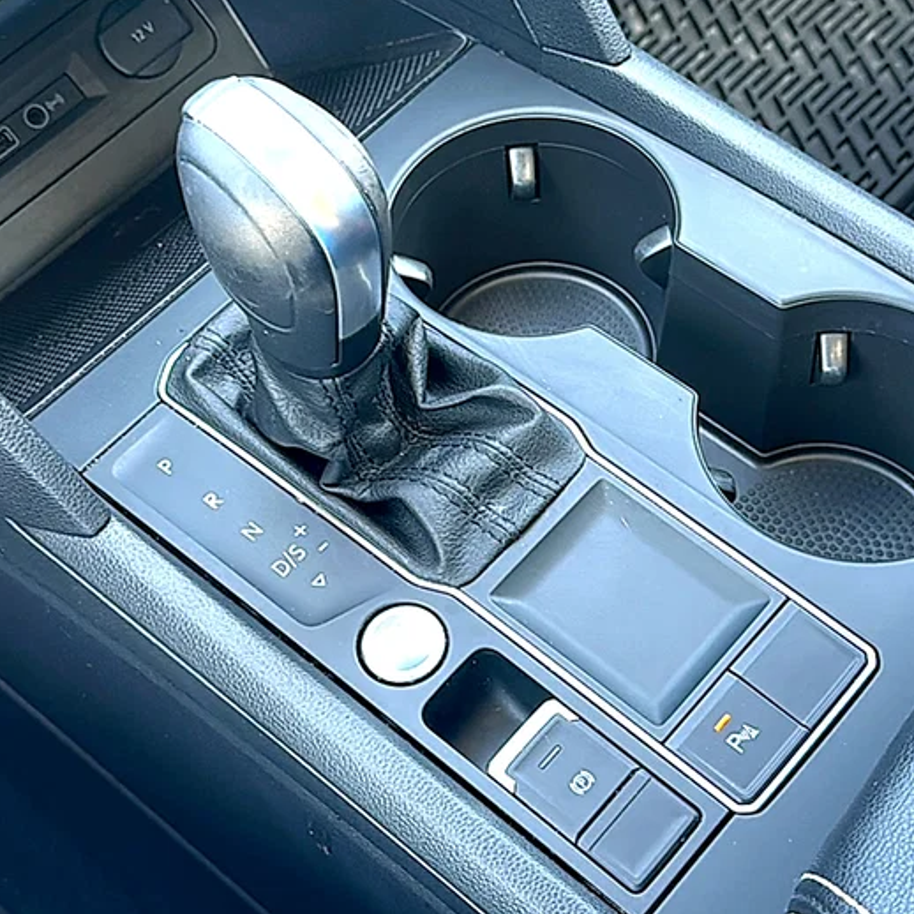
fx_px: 1464
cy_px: 454
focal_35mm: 49
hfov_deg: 34.6
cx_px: 533
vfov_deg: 34.7
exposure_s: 1/40
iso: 64
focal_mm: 6.86
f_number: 1.78
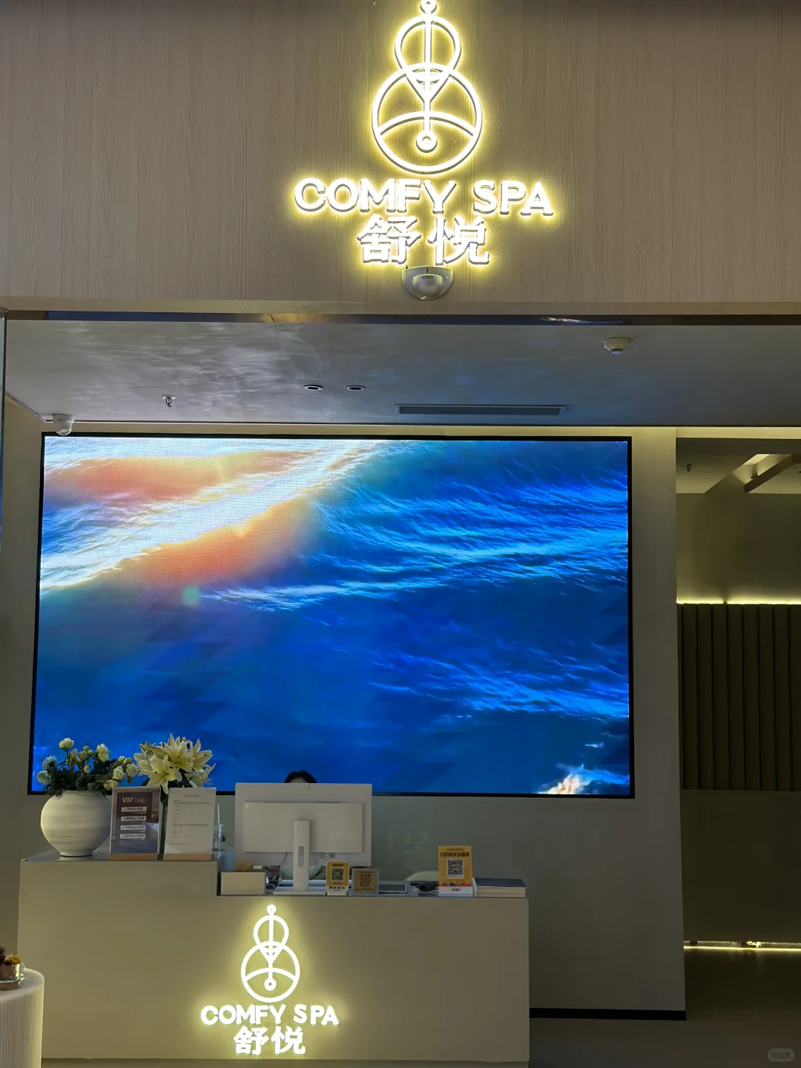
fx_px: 1481
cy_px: 534
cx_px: 400
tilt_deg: +6.2
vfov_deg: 39.7
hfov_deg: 30.3
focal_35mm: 48
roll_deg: -1.1
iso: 160
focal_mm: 6.86
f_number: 1.78
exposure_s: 1/100
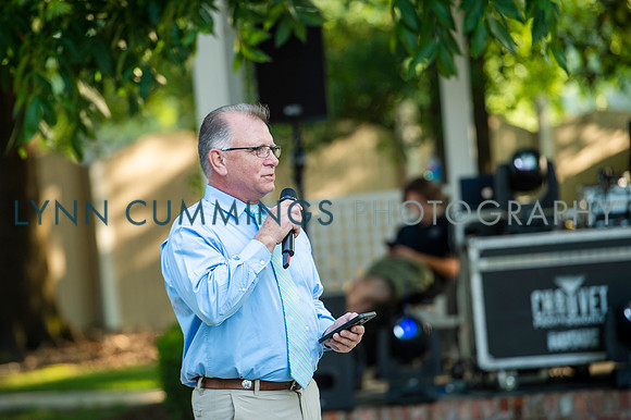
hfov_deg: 10.6
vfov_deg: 7.0
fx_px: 3416
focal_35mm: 195
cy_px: 210
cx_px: 316
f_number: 3.5
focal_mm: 195
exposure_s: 1/250
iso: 400
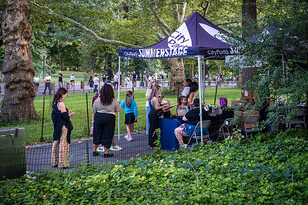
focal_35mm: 62
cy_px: 102
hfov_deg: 32.4
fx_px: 531
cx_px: 154
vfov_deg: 21.9
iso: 2000
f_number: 4.5
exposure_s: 1/200
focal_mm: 62
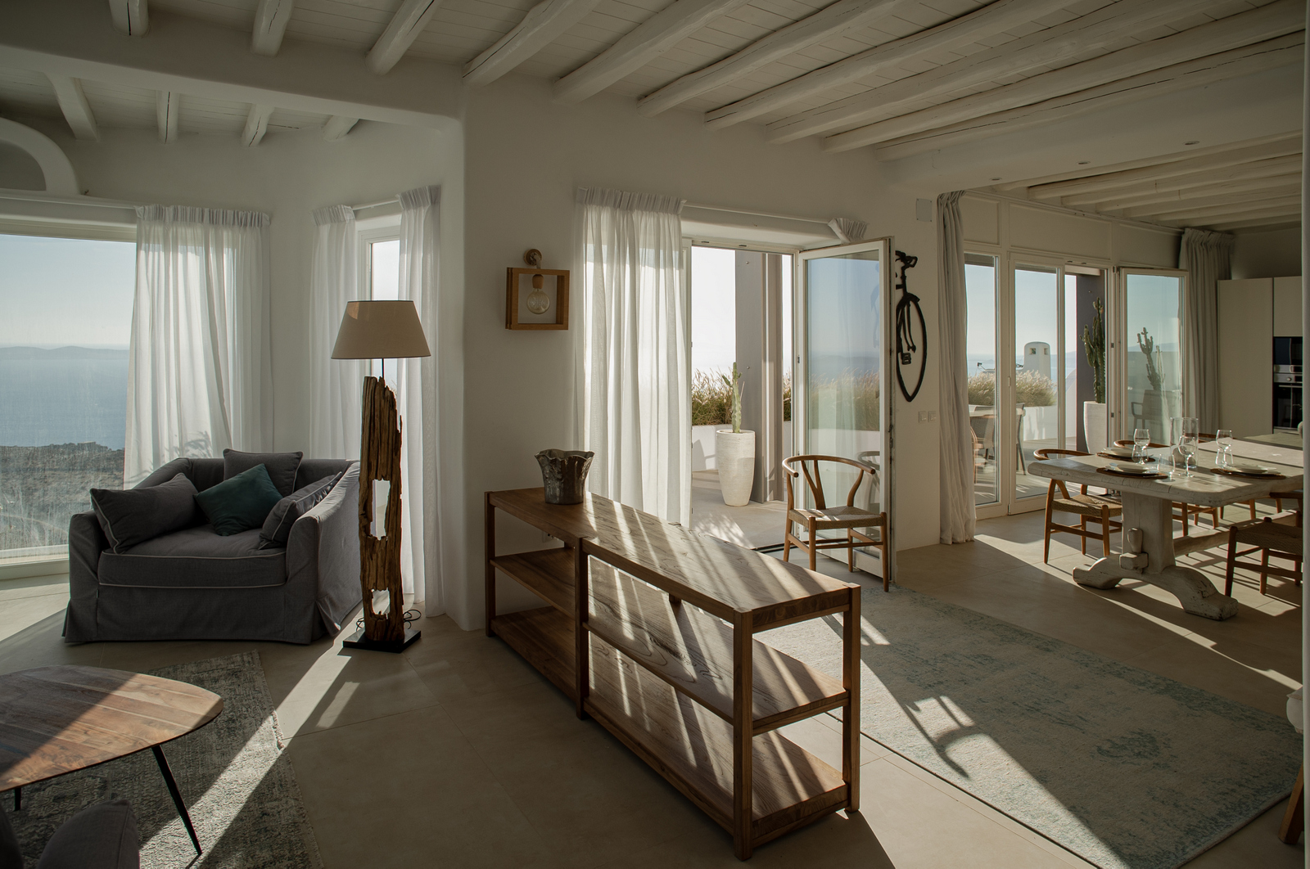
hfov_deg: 84.1
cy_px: 434
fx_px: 727
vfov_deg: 61.8
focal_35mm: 20
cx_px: 655
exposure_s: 1/400
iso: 100
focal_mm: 20
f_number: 6.3
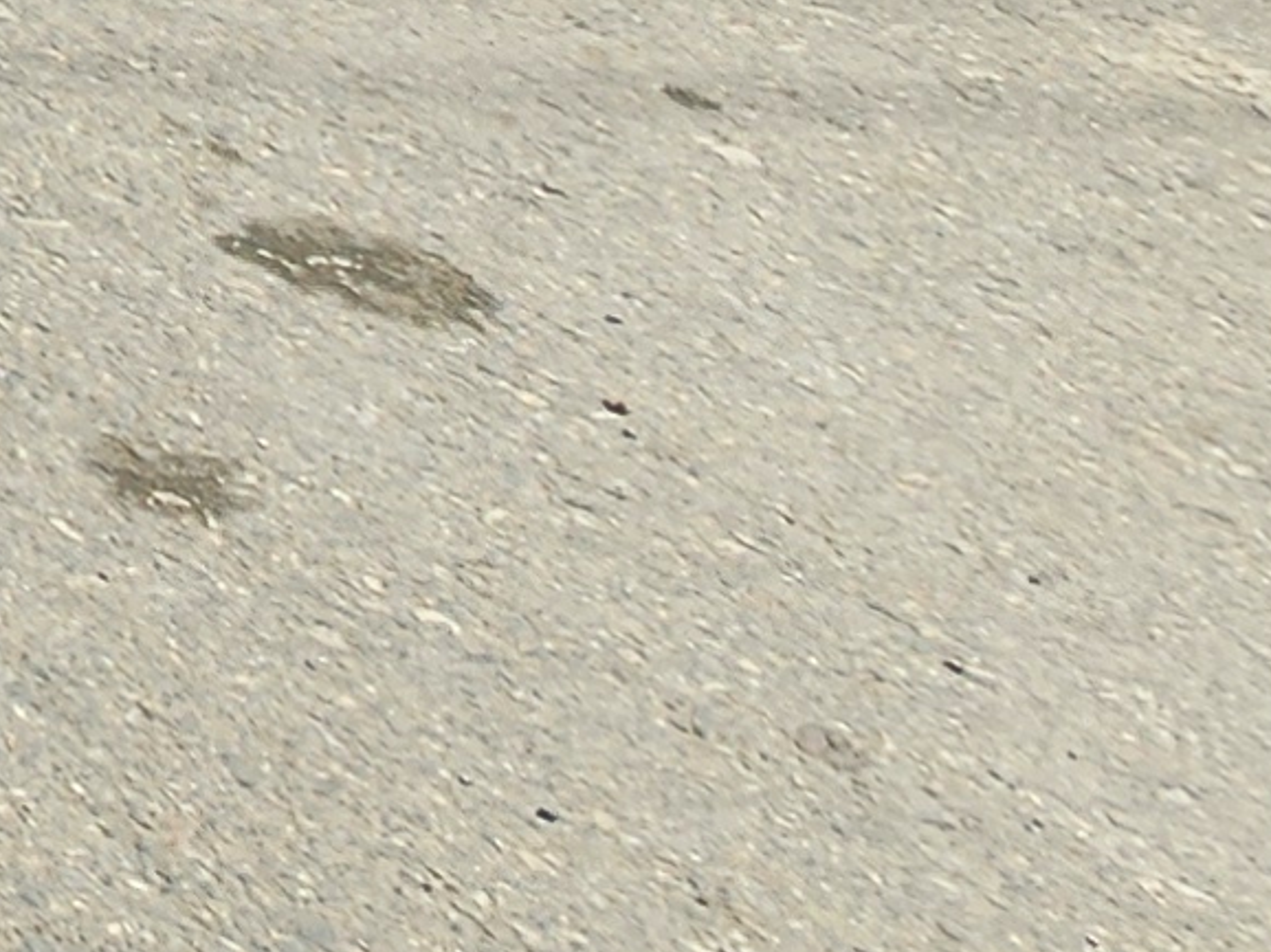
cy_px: -2199
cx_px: -2571
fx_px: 3303
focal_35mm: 90
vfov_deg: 10.0
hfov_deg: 11.4
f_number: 2.2
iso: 50
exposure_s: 1/1410
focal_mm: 2.2
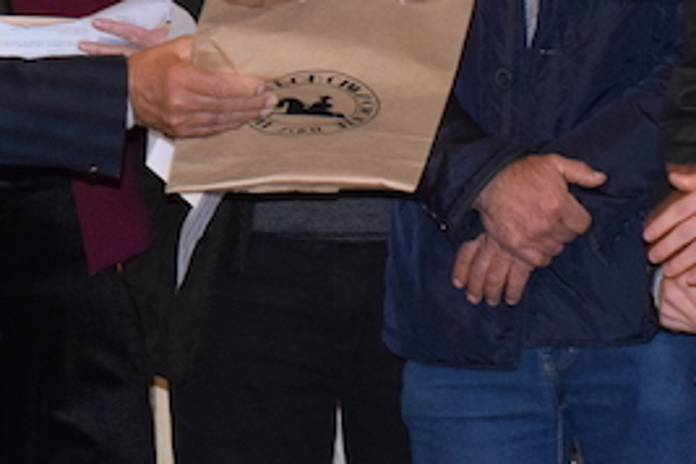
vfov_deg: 6.3
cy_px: -163
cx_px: 441
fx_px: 4176
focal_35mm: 216
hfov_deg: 9.5
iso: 3200
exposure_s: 1/60
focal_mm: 48
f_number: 5.3
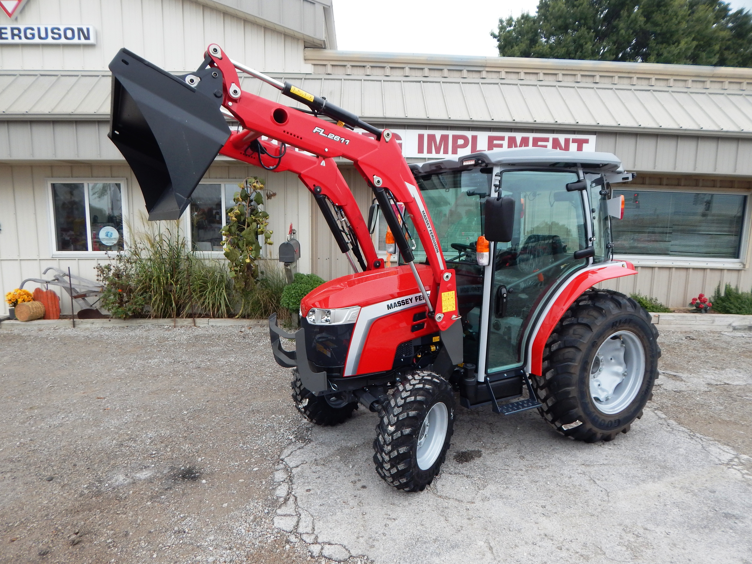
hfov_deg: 76.4
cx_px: 376
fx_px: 478
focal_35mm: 22
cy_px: 282
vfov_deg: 61.1
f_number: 3
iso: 125
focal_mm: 4
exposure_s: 1/80
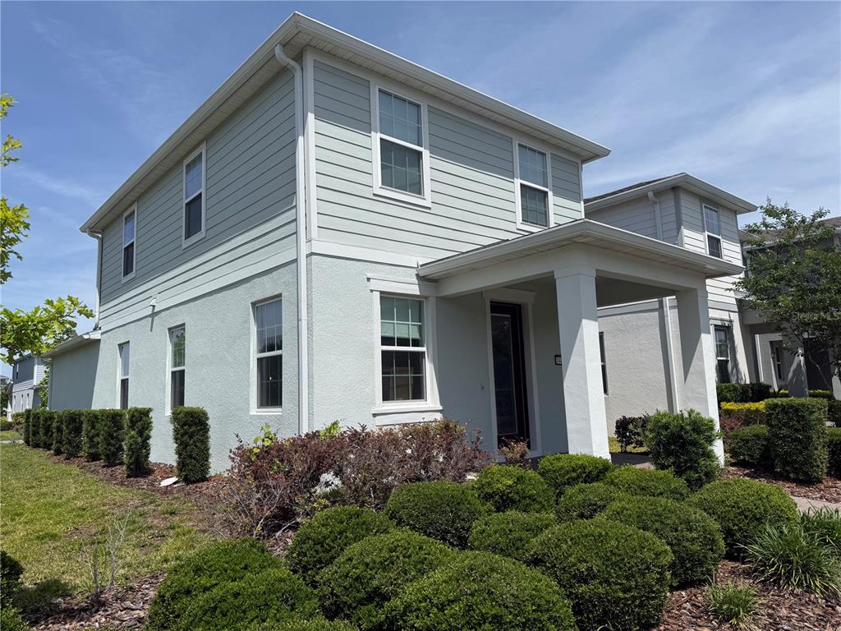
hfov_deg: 71.6
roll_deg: +2.2
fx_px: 583
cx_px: 420
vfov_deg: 56.8
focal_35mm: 24
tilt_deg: +7.8
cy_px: 316
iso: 80
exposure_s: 1/7353
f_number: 1.78
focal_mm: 6.76
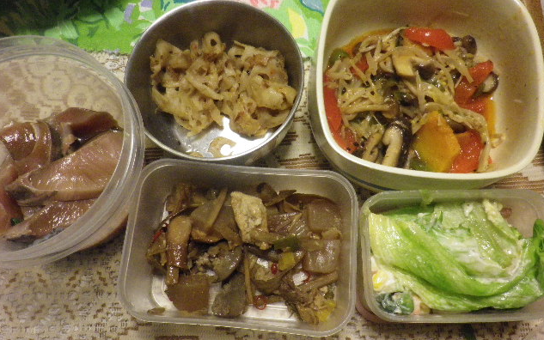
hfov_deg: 62.9
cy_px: 171
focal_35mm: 30
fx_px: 445
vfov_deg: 41.9
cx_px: 272
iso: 400
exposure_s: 1/50
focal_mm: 5
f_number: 3.2
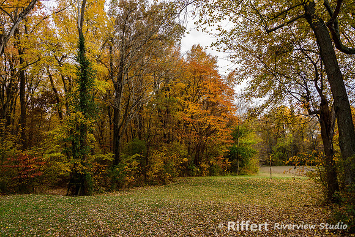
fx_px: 276
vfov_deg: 46.4
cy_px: 118
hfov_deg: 65.5
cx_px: 178
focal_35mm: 28
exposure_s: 1/30
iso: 200
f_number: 8
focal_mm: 28
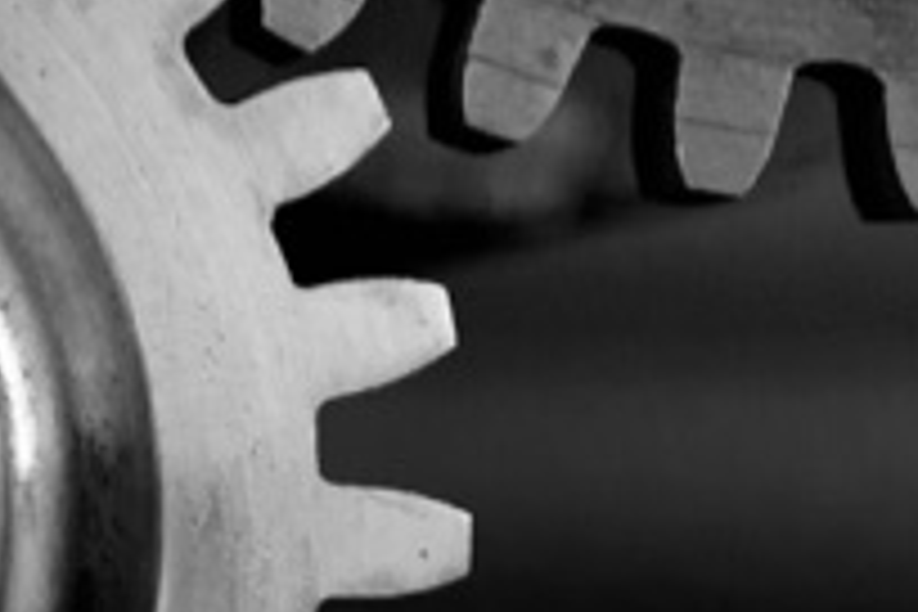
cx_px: -531
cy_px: -551
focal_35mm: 658
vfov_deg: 2.1
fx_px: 16778
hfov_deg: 3.1
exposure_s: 1/125
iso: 3600
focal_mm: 112
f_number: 4.5
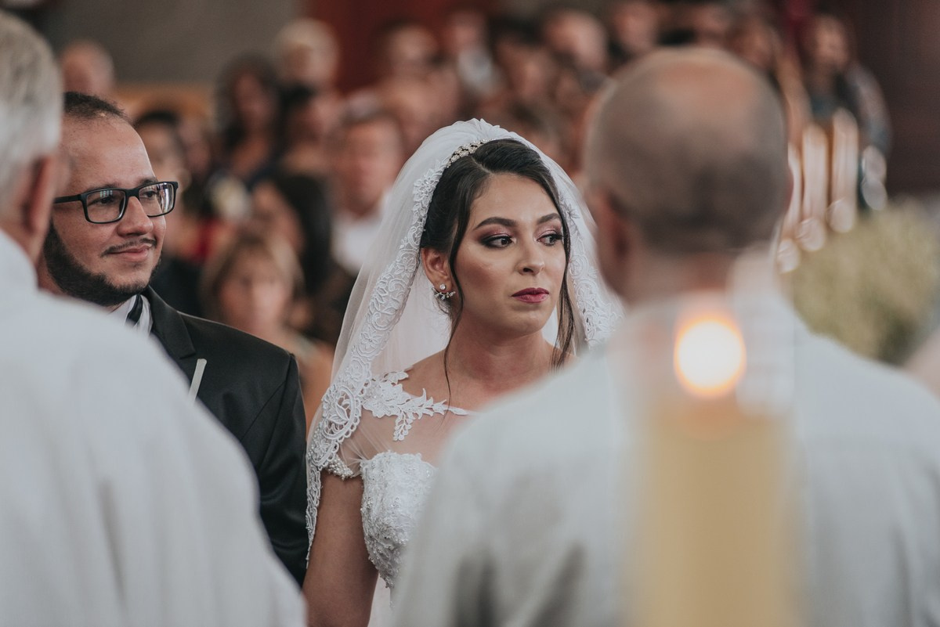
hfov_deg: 12.8
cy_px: 314
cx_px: 470
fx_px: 4179
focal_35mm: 160
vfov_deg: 8.6
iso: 1250
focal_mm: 160
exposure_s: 1/160
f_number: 2.8
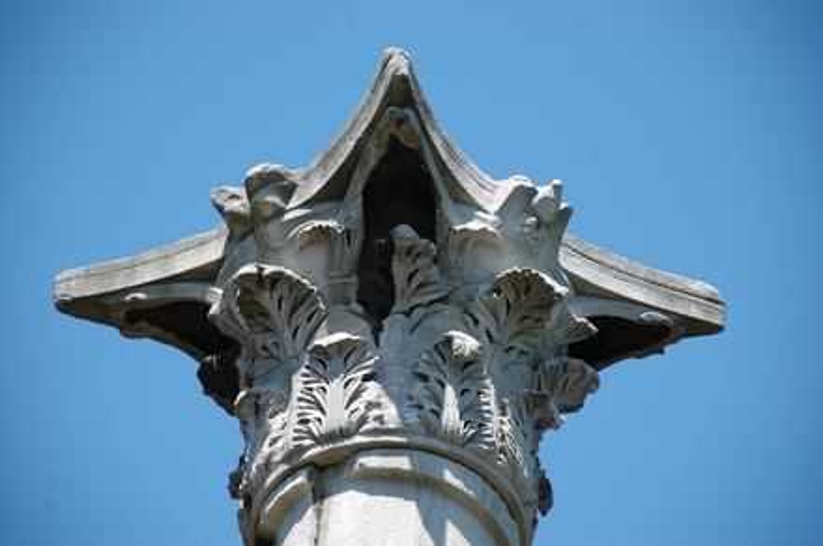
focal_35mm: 202
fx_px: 4623
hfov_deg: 10.2
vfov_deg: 6.8
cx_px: 412
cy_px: 273
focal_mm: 135
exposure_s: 1/500
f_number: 5.6
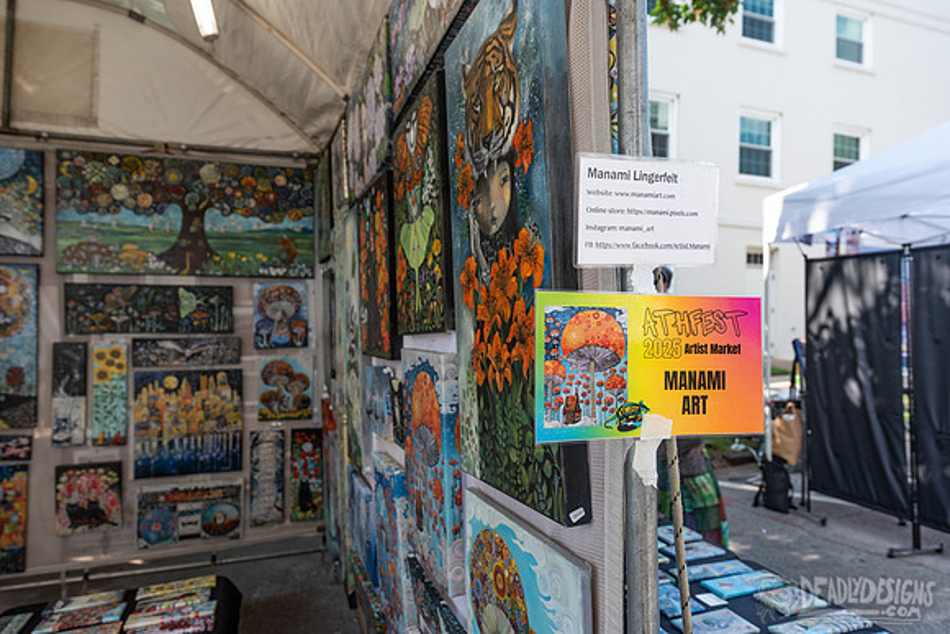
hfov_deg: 73.7
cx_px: 475
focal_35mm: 24
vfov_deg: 53.2
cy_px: 317
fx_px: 633
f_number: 5
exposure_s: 1/320
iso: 200
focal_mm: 24
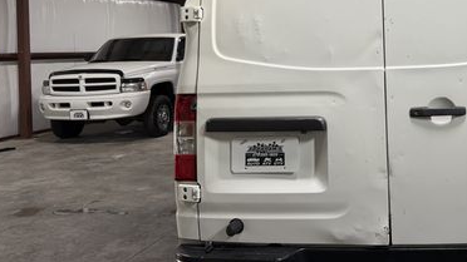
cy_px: 34
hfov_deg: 43.6
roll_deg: +3.6
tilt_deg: +4.2
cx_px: 365
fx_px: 557
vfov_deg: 25.8
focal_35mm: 45
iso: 80
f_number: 1.78
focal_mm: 6.76
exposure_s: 1/120
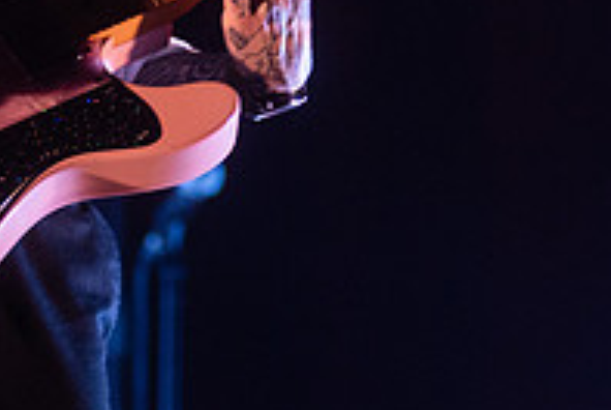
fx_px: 3994
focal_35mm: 235
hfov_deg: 8.7
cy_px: -138
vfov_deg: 5.8
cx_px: 350
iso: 2000
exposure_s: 1/200
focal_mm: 80
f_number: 3.2
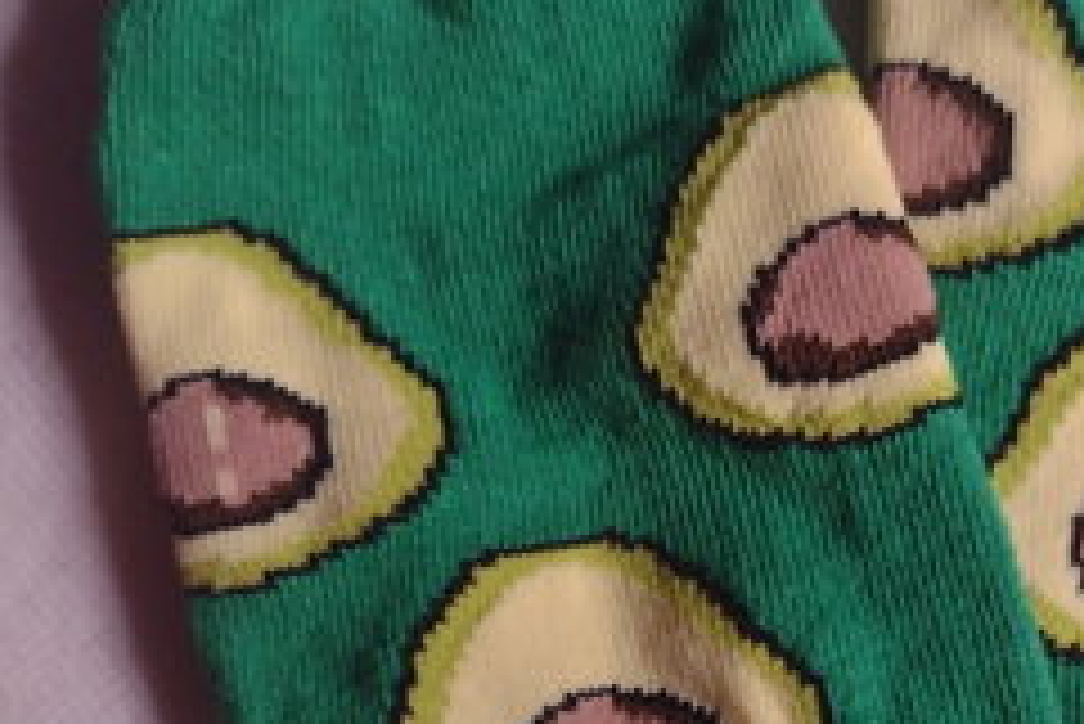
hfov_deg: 31.8
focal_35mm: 62
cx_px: 819
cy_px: 645
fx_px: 1868
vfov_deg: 21.5
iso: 172
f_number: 1.7
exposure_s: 1/50
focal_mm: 4.71
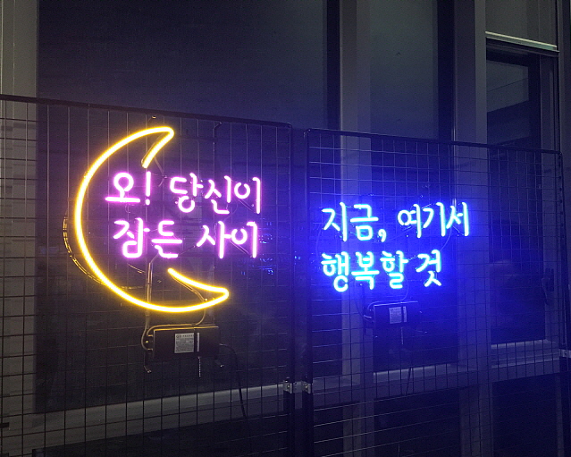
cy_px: 228
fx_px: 524
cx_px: 284
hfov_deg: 57.2
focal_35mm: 31
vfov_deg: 47.1
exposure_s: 1/24
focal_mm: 4.15
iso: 200
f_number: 2.2
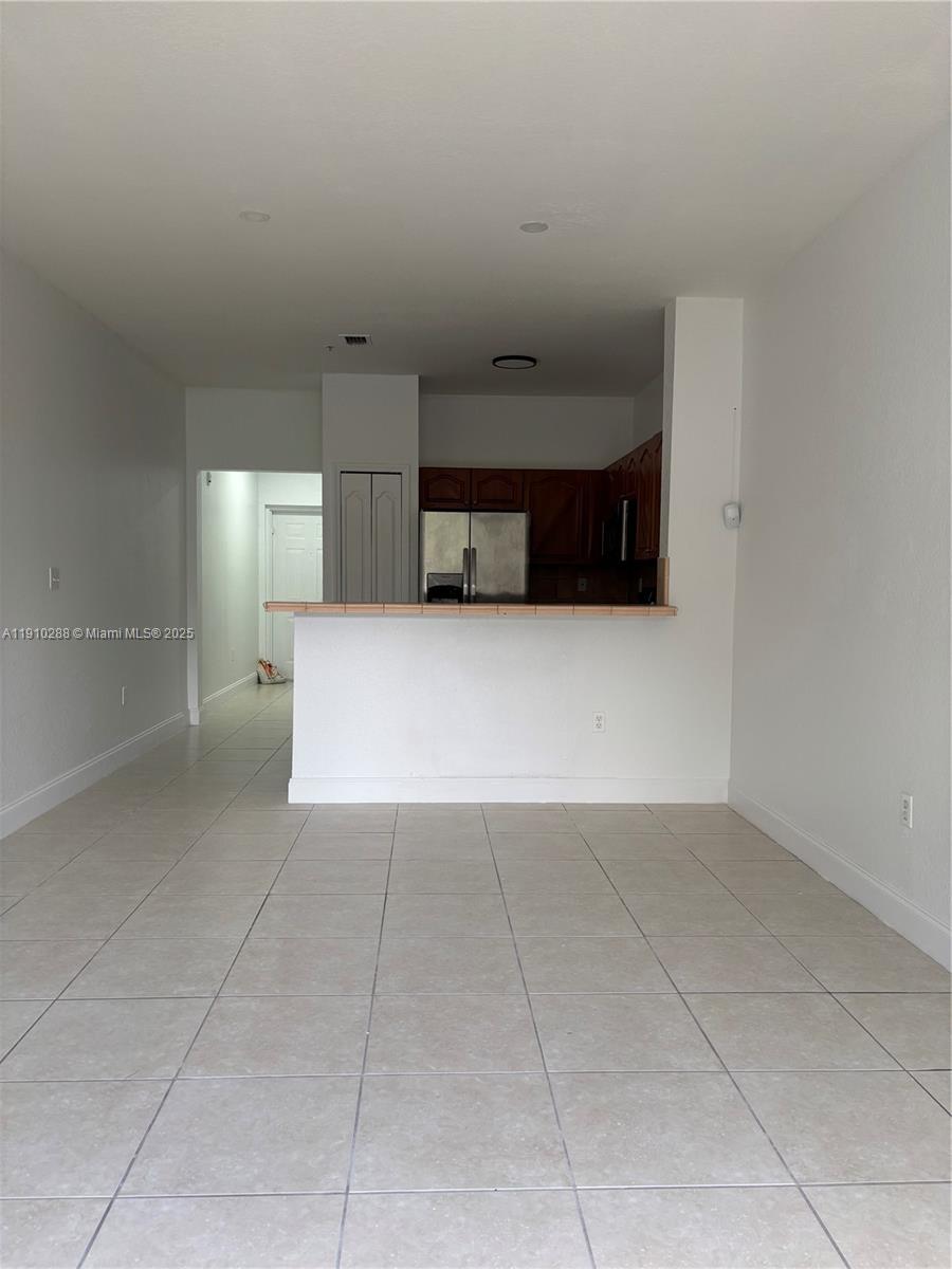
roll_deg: -1.3
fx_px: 953
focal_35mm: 26
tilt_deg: -3.3
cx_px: 476
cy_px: 634
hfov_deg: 53.1
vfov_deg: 67.3
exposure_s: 1/121
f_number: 1.6
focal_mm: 5.96
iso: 125
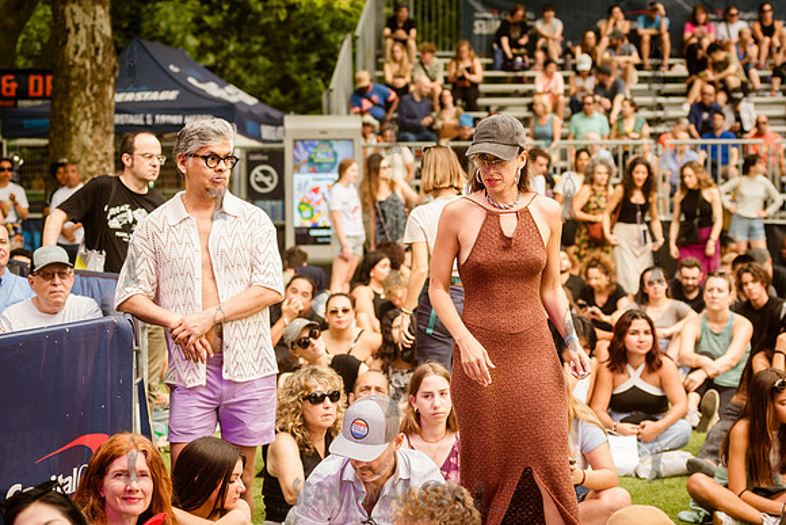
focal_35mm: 109
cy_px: 266
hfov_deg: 18.8
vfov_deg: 12.6
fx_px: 2374
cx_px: 490
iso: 500
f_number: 4
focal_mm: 80
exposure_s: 1/250
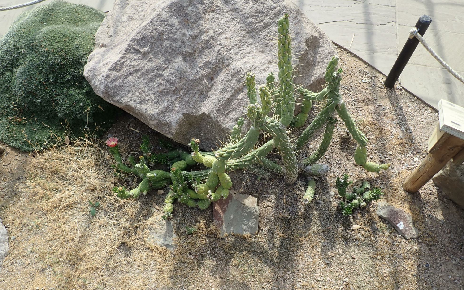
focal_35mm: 27
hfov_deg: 68.4
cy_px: 165
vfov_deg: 45.9
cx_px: 228
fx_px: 341
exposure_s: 1/400
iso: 100
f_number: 2.8
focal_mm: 4.5
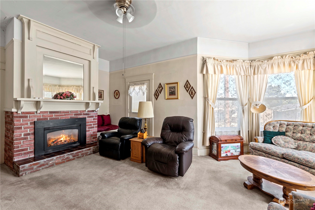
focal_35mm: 15
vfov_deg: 77.4
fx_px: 131
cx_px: 158
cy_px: 105
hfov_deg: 100.4
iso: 200
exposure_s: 1/2
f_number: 8
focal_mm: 15
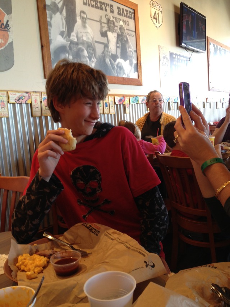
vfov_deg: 52.6
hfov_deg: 40.7
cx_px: 115
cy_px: 154
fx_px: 310
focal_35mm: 35
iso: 64
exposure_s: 1/24
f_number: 2.4
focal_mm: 4.28
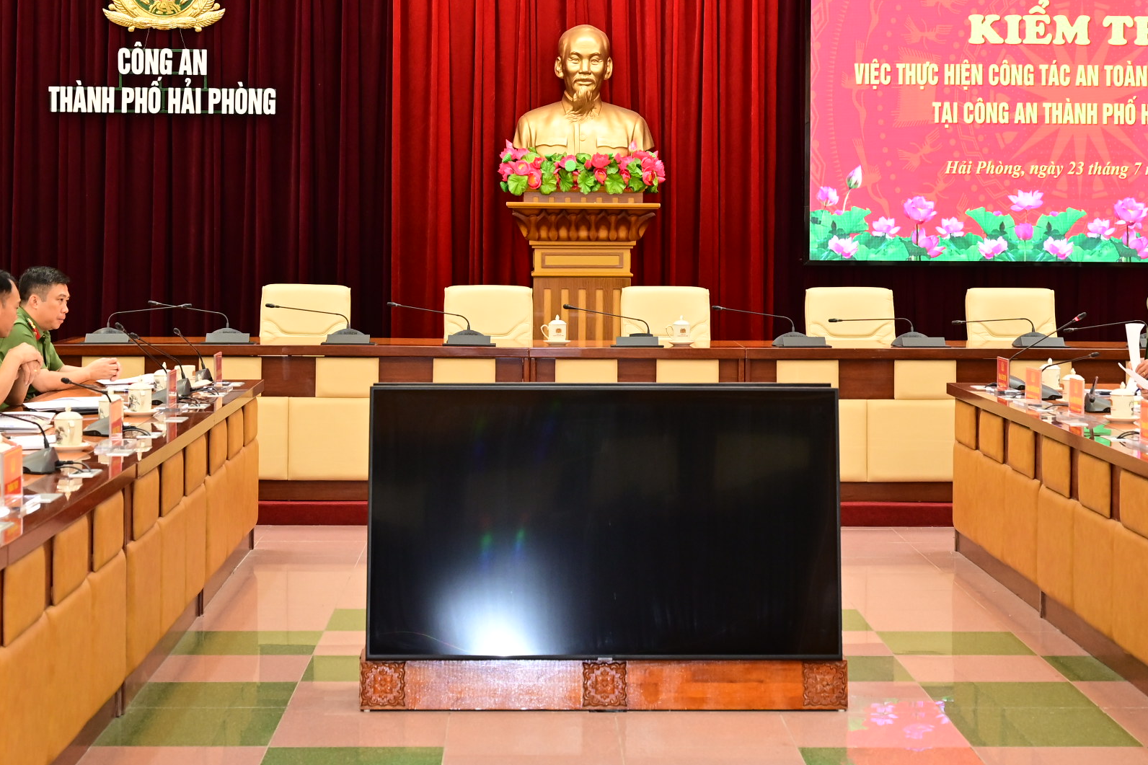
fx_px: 2423
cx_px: 593
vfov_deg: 17.9
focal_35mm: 76
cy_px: 211
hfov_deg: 26.7
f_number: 4
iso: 1600
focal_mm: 40
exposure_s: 1/125
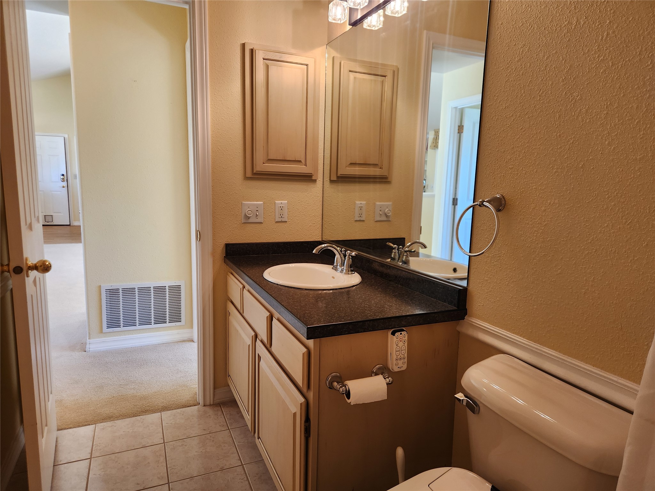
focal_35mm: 23
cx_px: 328
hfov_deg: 73.9
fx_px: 435
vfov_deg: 58.9
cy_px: 246
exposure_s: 1/120
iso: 125
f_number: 1.8
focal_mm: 5.4
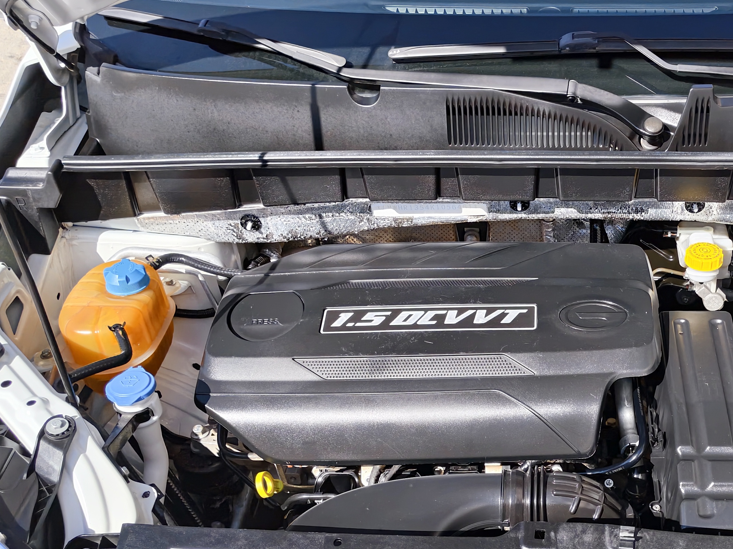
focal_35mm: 43
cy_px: 387
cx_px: 558
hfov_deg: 42.4
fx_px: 910
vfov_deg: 33.2
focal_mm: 5.56
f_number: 1.88
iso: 71
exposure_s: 1/3077
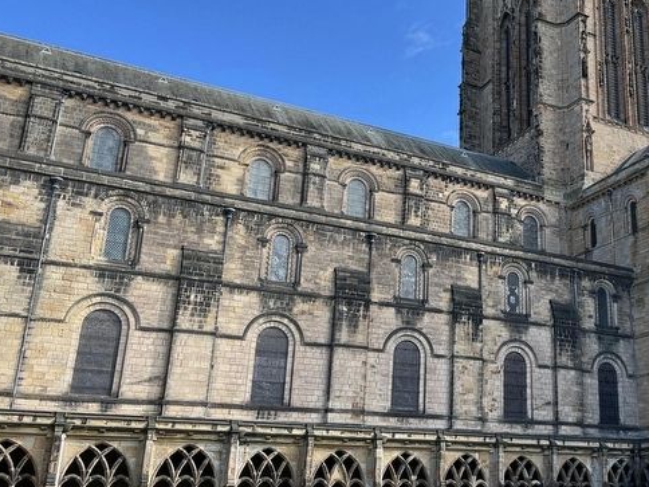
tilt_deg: +20.0
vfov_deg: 33.5
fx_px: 806
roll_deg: -0.7
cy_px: 205
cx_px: 500
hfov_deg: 42.3
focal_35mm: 43
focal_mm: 5.1
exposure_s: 1/1151
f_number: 1.6
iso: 50
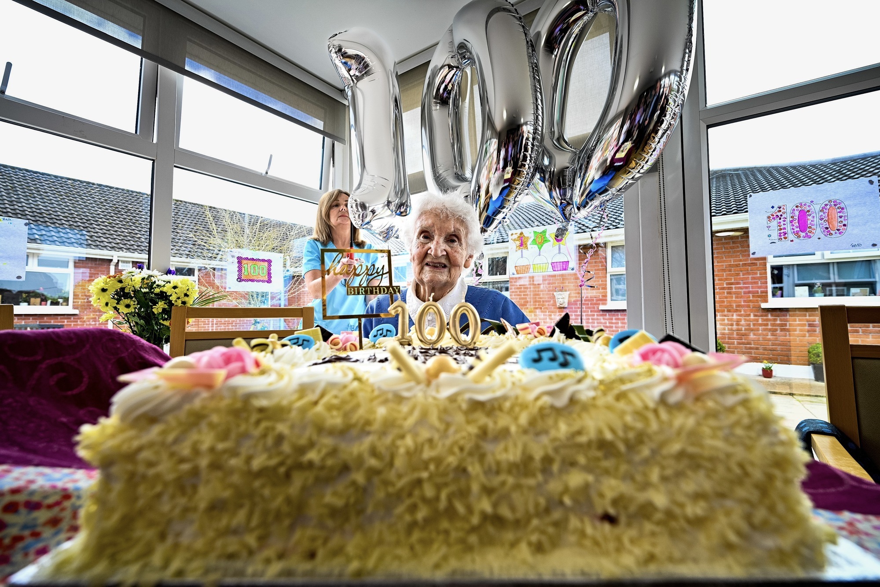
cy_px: 294
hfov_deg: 96.7
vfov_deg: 73.7
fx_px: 391
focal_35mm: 16
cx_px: 440
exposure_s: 1/80
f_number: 5
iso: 400
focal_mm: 16
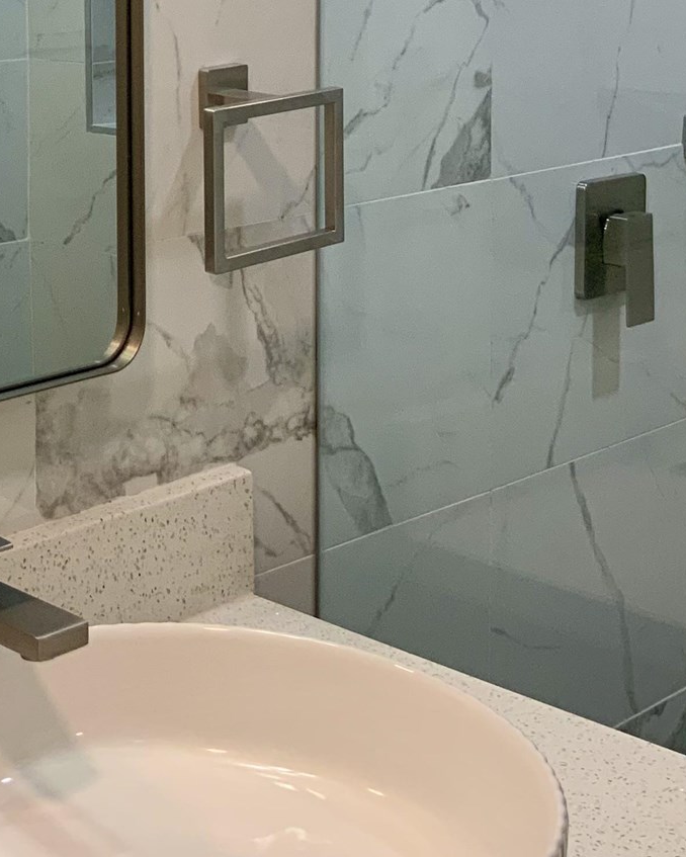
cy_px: -81
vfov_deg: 23.3
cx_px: -46
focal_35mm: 77
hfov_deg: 19.2
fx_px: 1953
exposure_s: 1/60
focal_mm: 3
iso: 40
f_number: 1.8
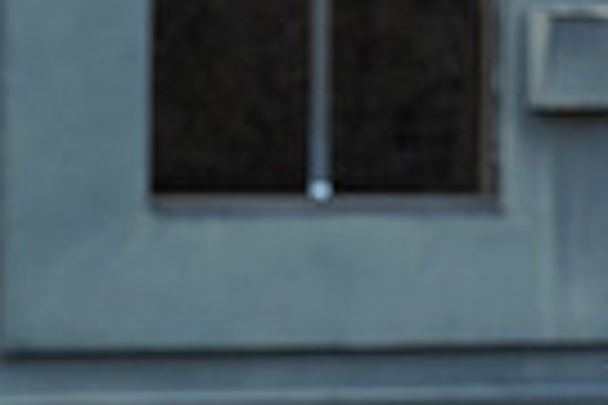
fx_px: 6113
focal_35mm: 362
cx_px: 1297
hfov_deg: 5.5
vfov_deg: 3.8
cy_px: 245
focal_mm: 84
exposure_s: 1/60
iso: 640
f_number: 5.6
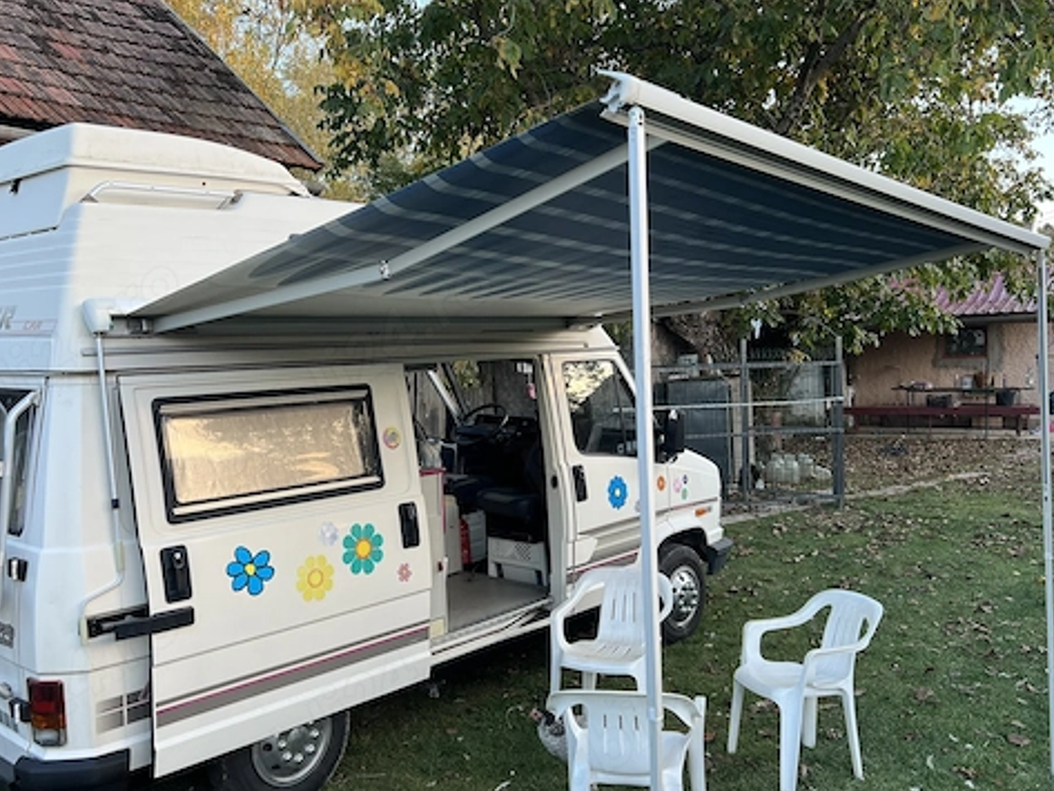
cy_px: 397
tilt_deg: -1.2
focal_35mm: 33
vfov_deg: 43.0
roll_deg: +0.9
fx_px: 1005
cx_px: 504
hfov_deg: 55.3
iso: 64
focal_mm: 5.7
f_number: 1.5
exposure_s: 1/121
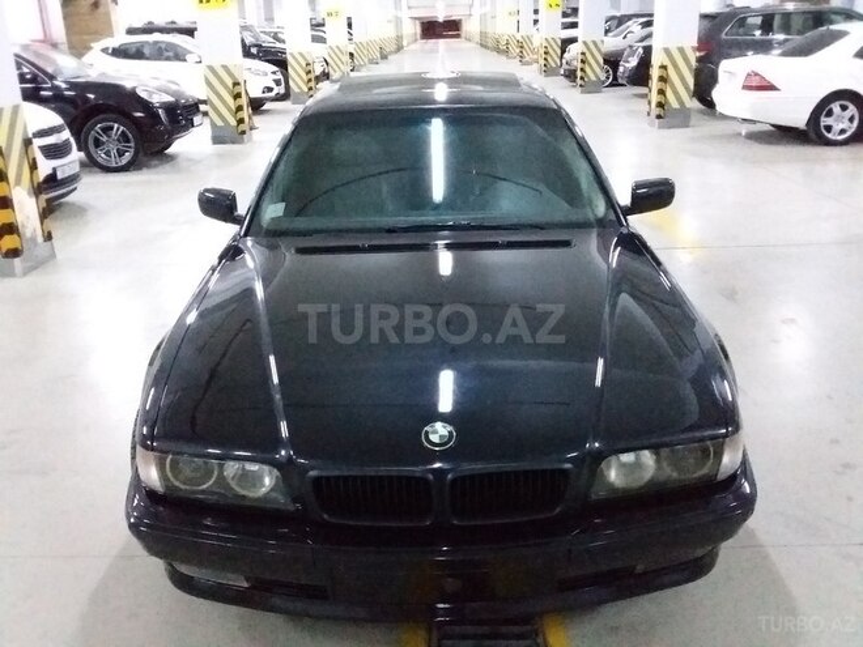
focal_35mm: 31
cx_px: 432
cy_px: 324
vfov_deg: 45.4
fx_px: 773
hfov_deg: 58.4
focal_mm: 3.3
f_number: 2.2
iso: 1000
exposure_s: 1/17
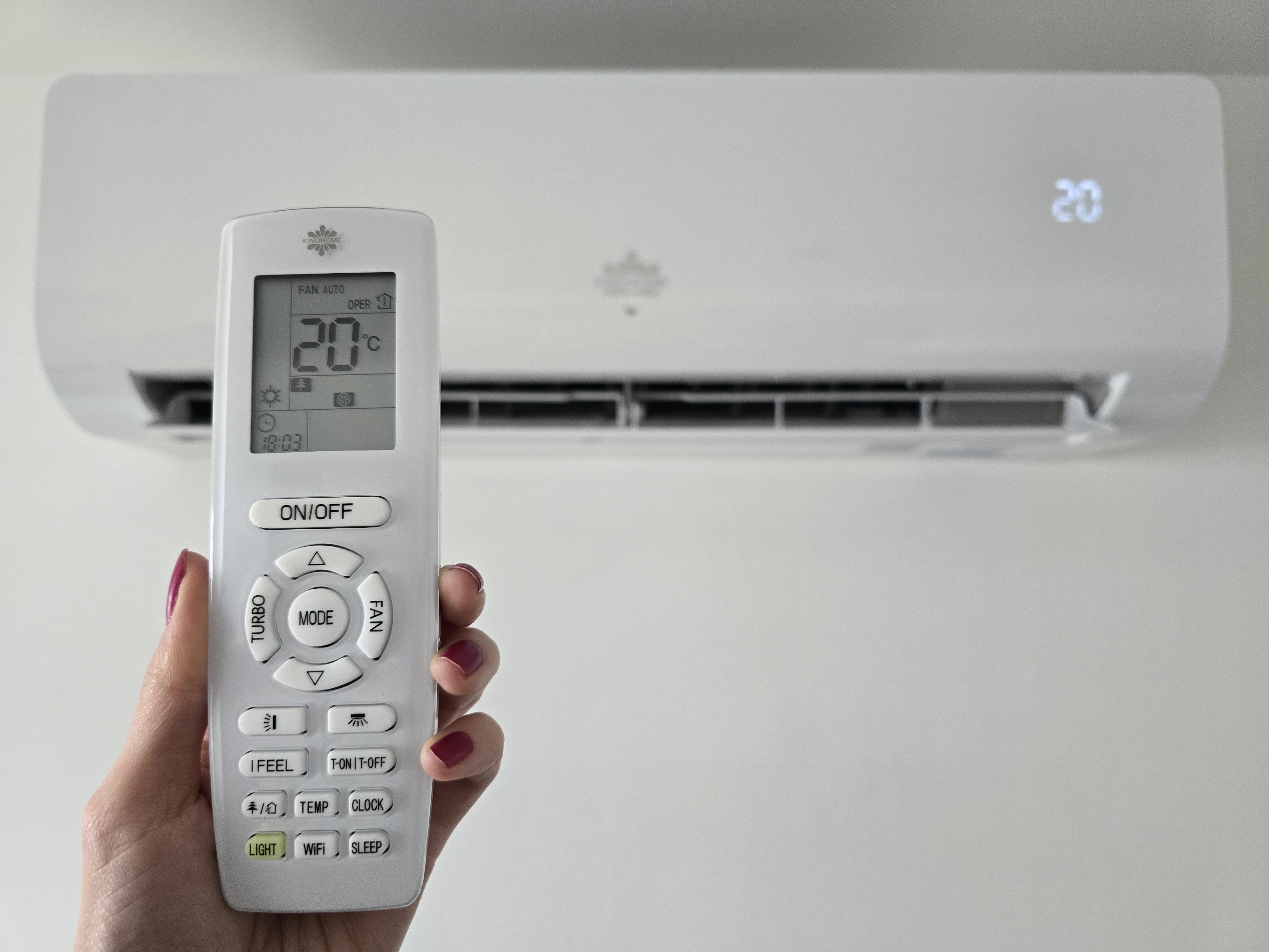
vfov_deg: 58.9
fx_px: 843
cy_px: 476
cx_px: 634
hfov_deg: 73.9
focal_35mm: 23
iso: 320
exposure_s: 1/120
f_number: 1.7
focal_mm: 6.3
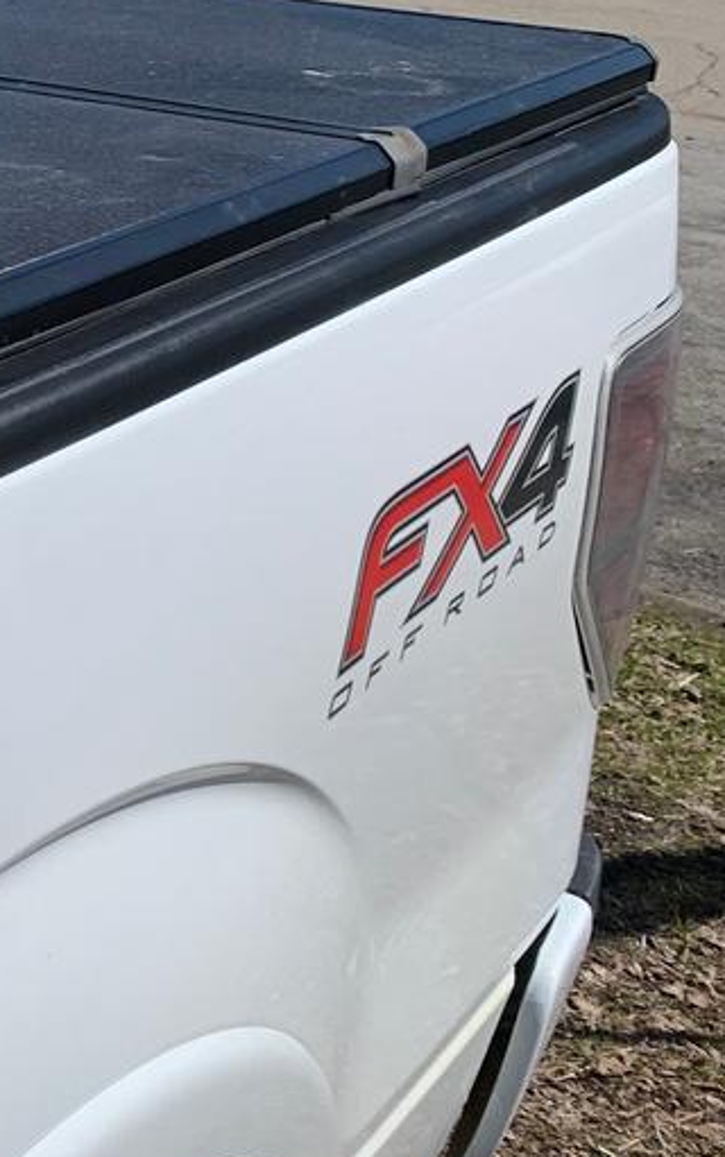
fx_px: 2178
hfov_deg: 15.5
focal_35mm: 69
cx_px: -677
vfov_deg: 29.6
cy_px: 423
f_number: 1.8
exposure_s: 1/4274
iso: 25
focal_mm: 4.25
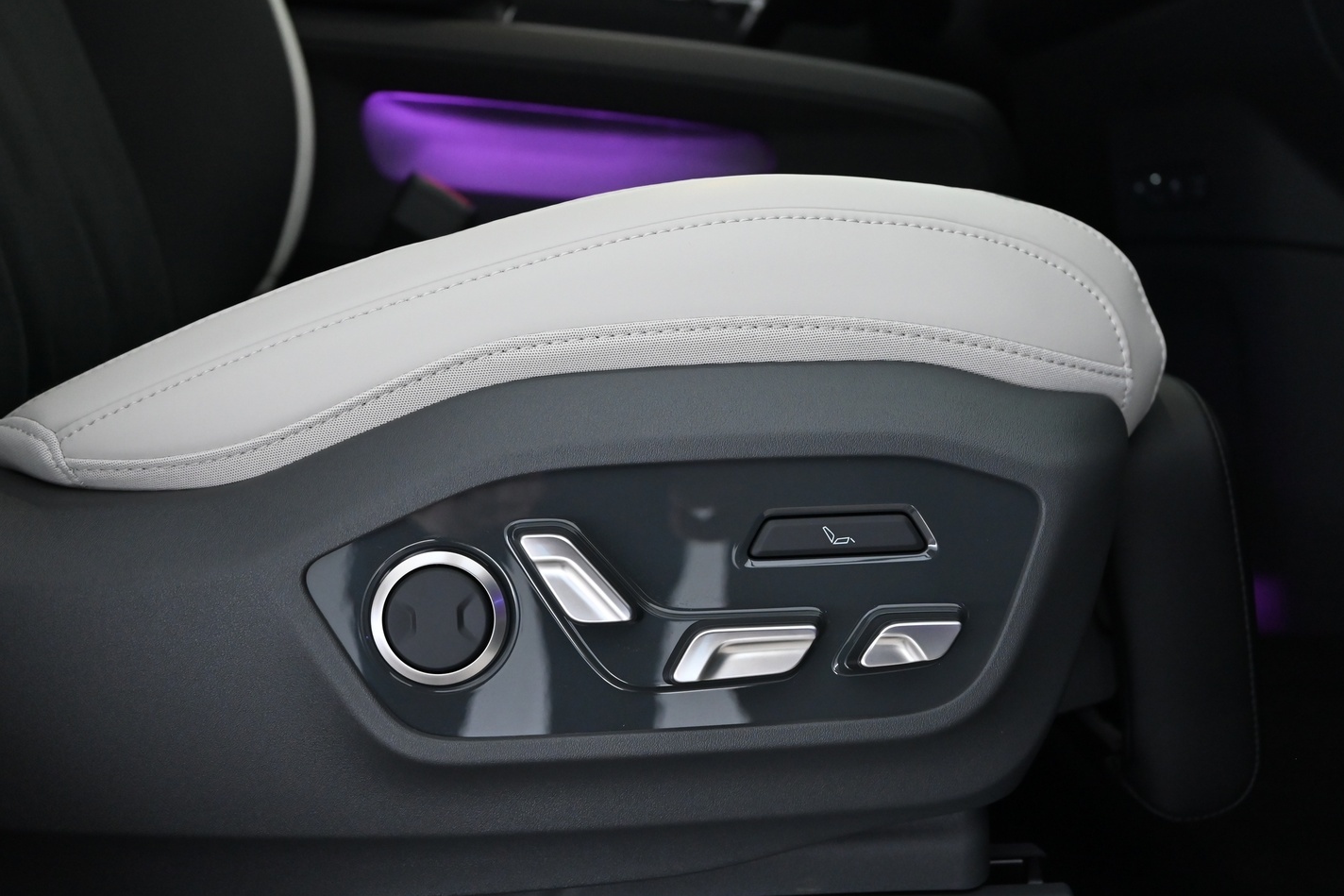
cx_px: 687
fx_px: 1232
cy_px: 508
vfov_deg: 39.9
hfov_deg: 57.2
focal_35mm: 33
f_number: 4.5
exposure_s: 1/60
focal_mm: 29
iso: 3200
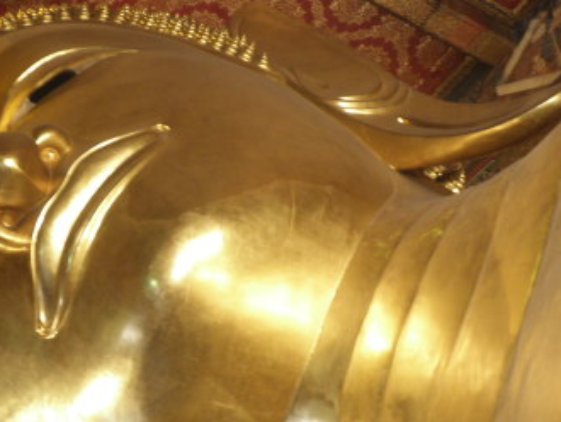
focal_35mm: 89
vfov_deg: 16.6
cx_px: 230
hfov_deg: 22.0
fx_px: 1443
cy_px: 289
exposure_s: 1/4
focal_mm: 8.87
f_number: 4.5
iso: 100
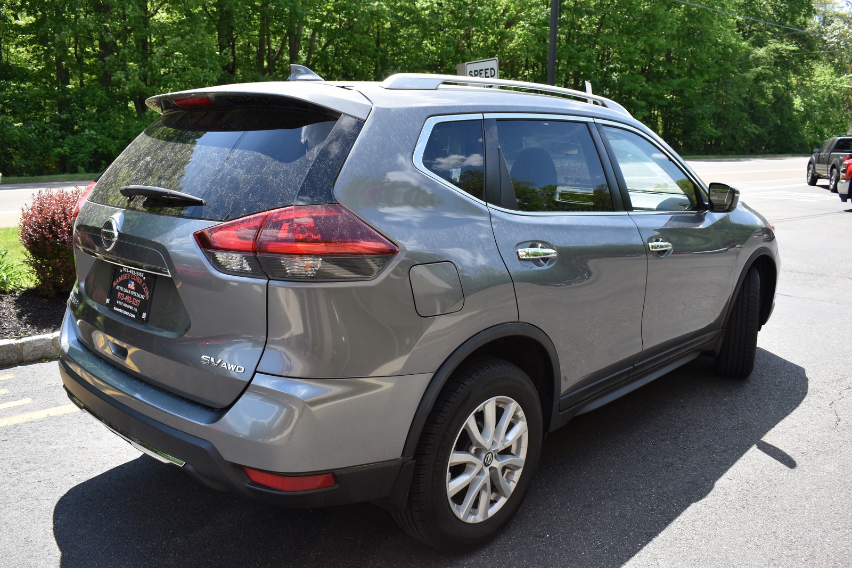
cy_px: 284
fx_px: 710
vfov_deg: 43.6
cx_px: 426
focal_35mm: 30
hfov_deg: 61.9
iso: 200
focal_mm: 20
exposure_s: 1/250
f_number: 6.3
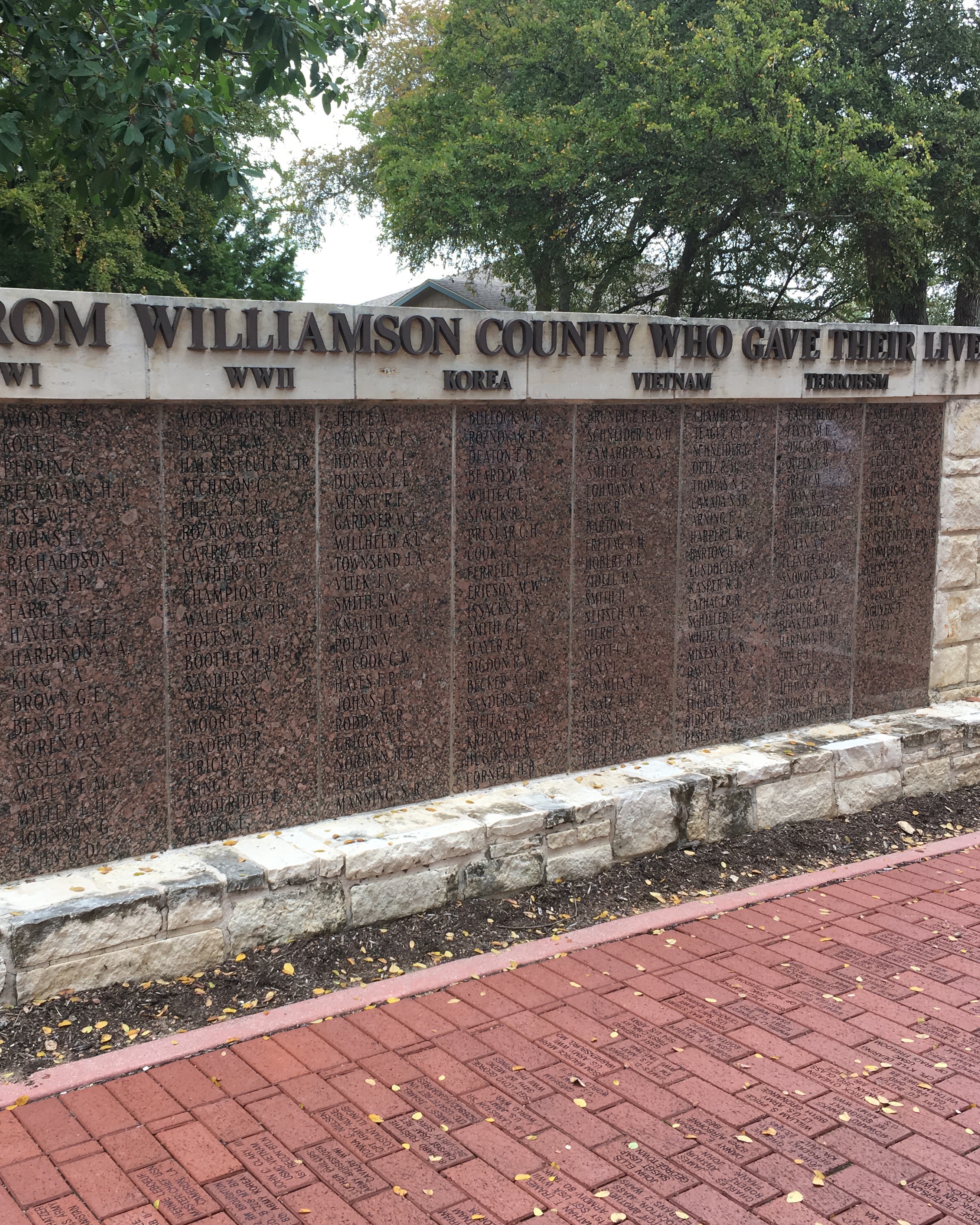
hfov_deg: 38.9
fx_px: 1377
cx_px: 374
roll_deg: -0.3
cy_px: 616
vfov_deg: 47.9
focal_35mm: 38
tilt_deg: -10.4
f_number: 2.2
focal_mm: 4.15
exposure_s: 1/199
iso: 25
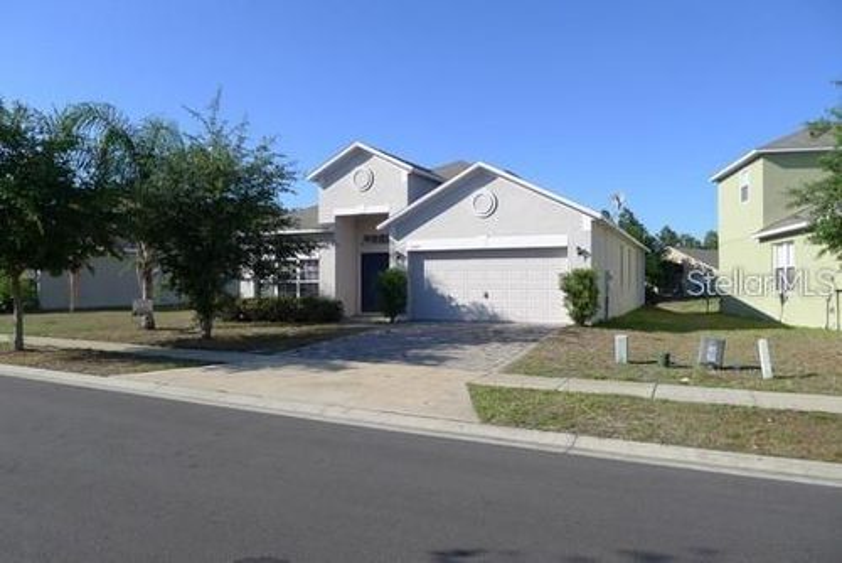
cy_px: 282
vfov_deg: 53.2
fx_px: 562
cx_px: 421
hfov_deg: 73.7
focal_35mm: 24
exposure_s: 1/2000
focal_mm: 5.1
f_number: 2
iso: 80
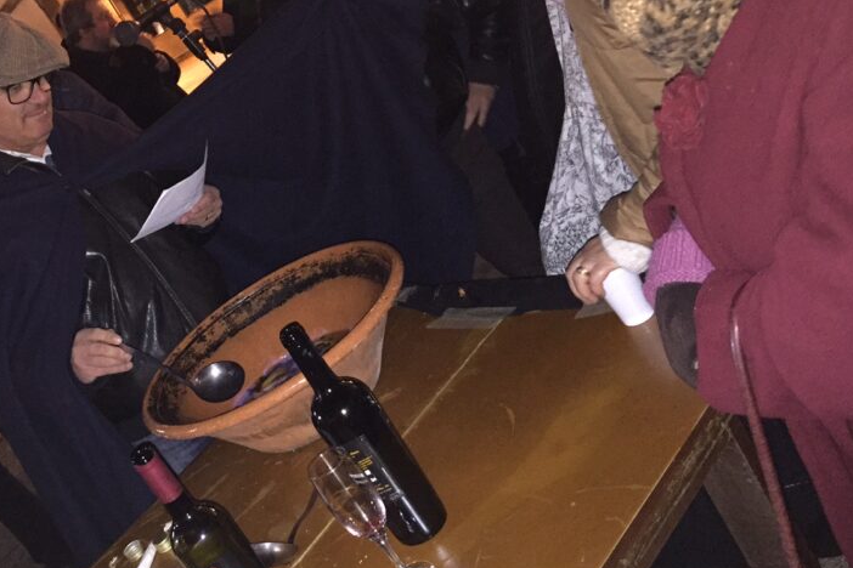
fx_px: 1042
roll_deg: +33.8
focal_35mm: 44
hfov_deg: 43.7
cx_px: 264
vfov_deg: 30.5
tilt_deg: -13.4
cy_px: 271
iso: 500
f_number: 2.2
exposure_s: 1/17
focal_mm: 4.15
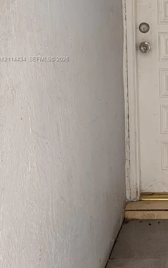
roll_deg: +1.2
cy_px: 59
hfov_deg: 14.4
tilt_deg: -4.5
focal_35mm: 89
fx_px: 652
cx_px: 172
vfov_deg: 23.0
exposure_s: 1/121
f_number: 1.78
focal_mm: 6.76
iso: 100
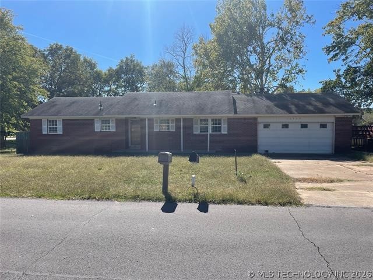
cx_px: 186
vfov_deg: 53.1
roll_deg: +0.0
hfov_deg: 67.3
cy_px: 140
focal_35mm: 26
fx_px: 280
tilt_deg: -3.6
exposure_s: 1/3205
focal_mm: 4.2
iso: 32
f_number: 1.6
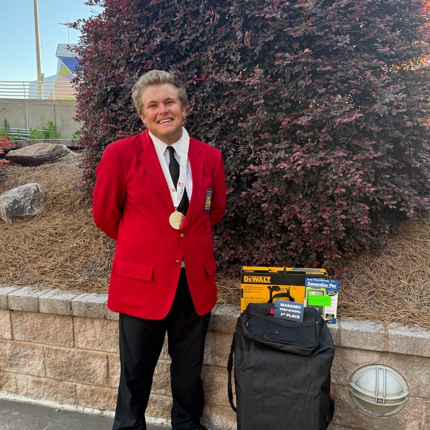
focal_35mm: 29
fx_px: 408
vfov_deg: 55.5
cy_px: 235
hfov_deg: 55.6
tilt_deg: -10.7
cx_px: 212
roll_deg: -0.9
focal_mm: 6.76
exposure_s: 1/208
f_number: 1.78
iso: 64
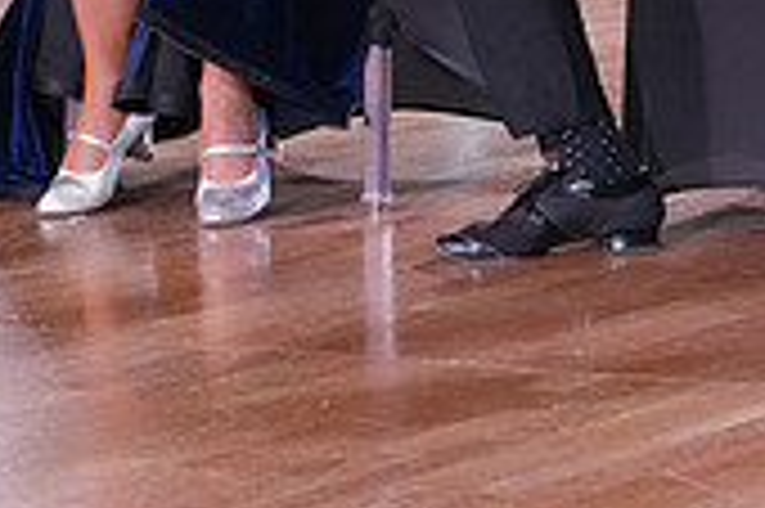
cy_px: -312
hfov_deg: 6.8
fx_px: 6390
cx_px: 788
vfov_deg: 4.5
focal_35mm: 301
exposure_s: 1/320
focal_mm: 88
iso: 5000
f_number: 5.6
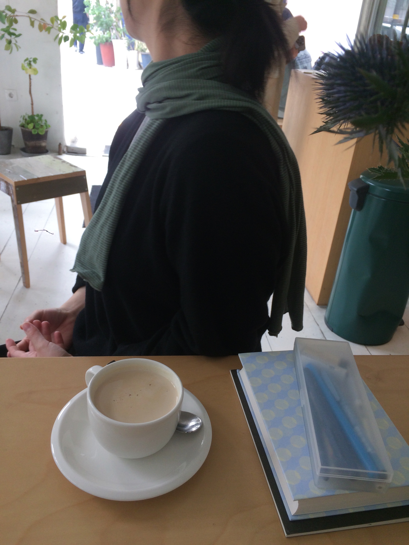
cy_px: 272
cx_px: 204
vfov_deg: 61.7
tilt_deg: -27.1
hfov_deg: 48.2
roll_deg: -5.2
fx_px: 457
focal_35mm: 29
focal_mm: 4.15
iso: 64
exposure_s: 1/30
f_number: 2.2
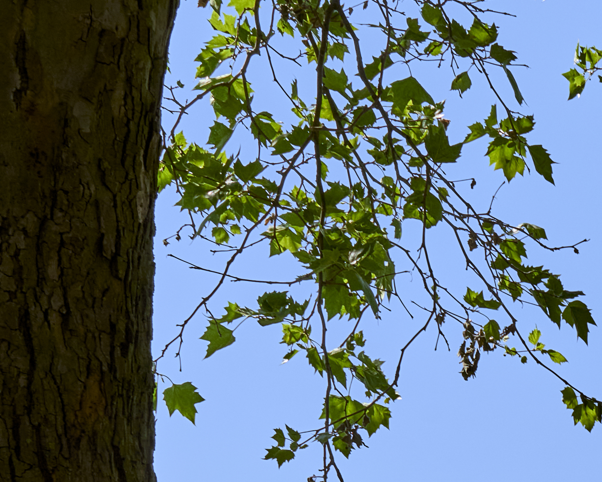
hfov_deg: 14.1
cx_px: 1188
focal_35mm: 116
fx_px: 2067
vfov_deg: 11.7
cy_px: 1012
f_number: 11
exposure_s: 1/320
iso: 200
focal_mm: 24
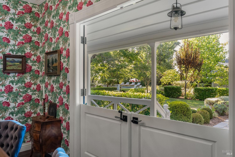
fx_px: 176
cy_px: 78
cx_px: 118
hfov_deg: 67.4
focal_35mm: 27
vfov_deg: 47.9
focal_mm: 18.1
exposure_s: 1/40
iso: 1600
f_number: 7.1
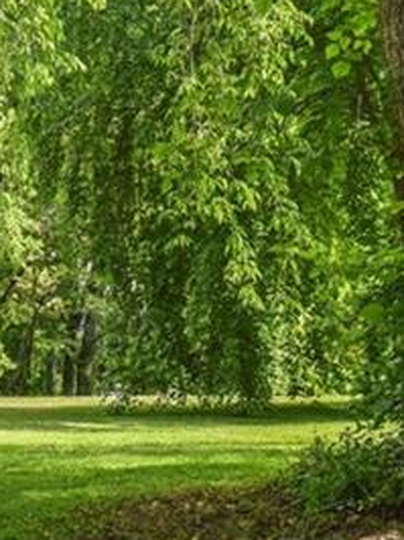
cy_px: 279
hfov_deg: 8.5
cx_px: -495
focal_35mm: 163
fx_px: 2541
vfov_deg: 12.1
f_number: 9
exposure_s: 1/320
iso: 1250
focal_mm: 44
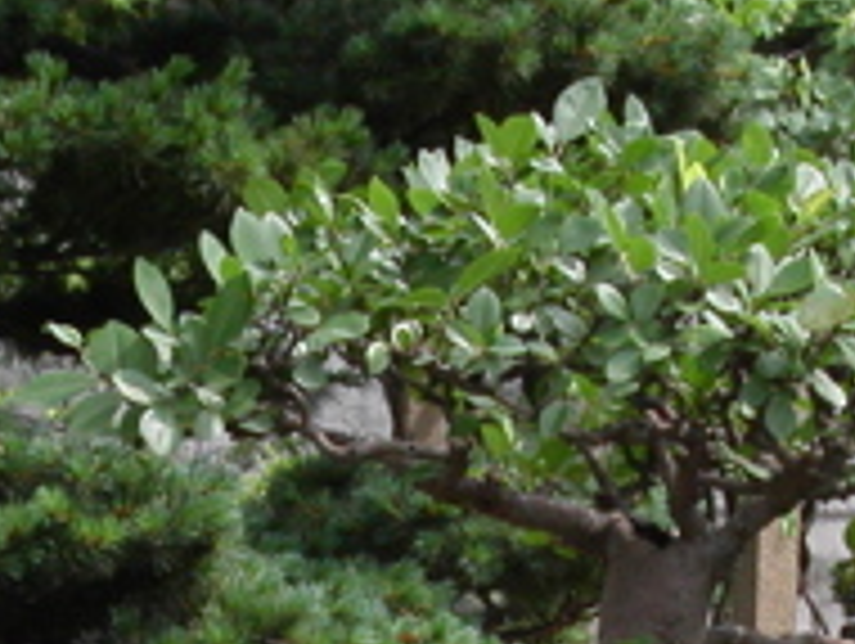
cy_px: 788
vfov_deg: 11.4
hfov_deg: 15.4
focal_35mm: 128
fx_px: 3166
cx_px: 464
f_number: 6.7
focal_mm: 7.8
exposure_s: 1/180
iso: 100
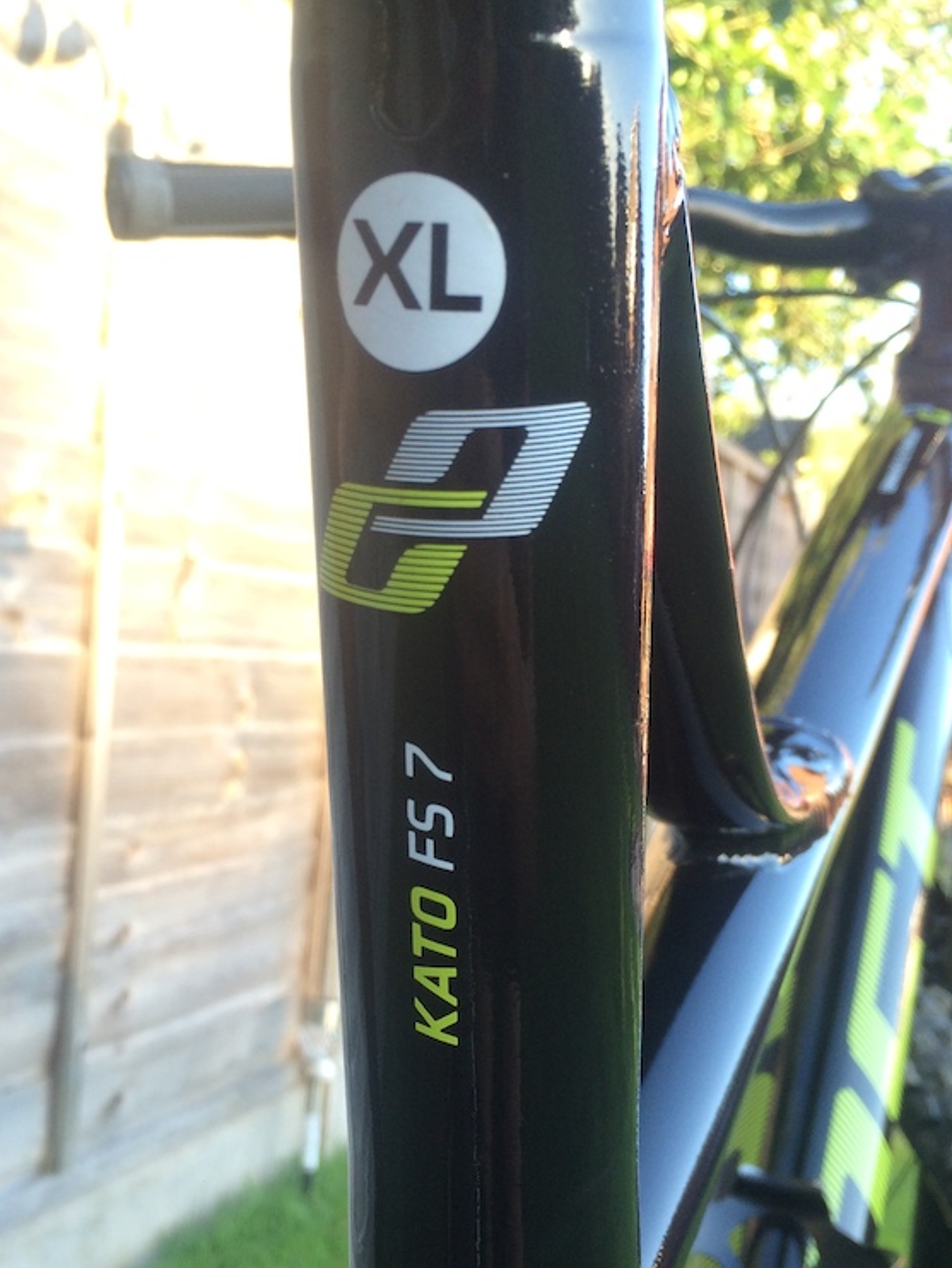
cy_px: 759
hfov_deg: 35.9
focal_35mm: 40
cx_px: 398
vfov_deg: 46.5
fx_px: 1466
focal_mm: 4.15
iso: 50
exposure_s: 1/100
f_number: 2.2
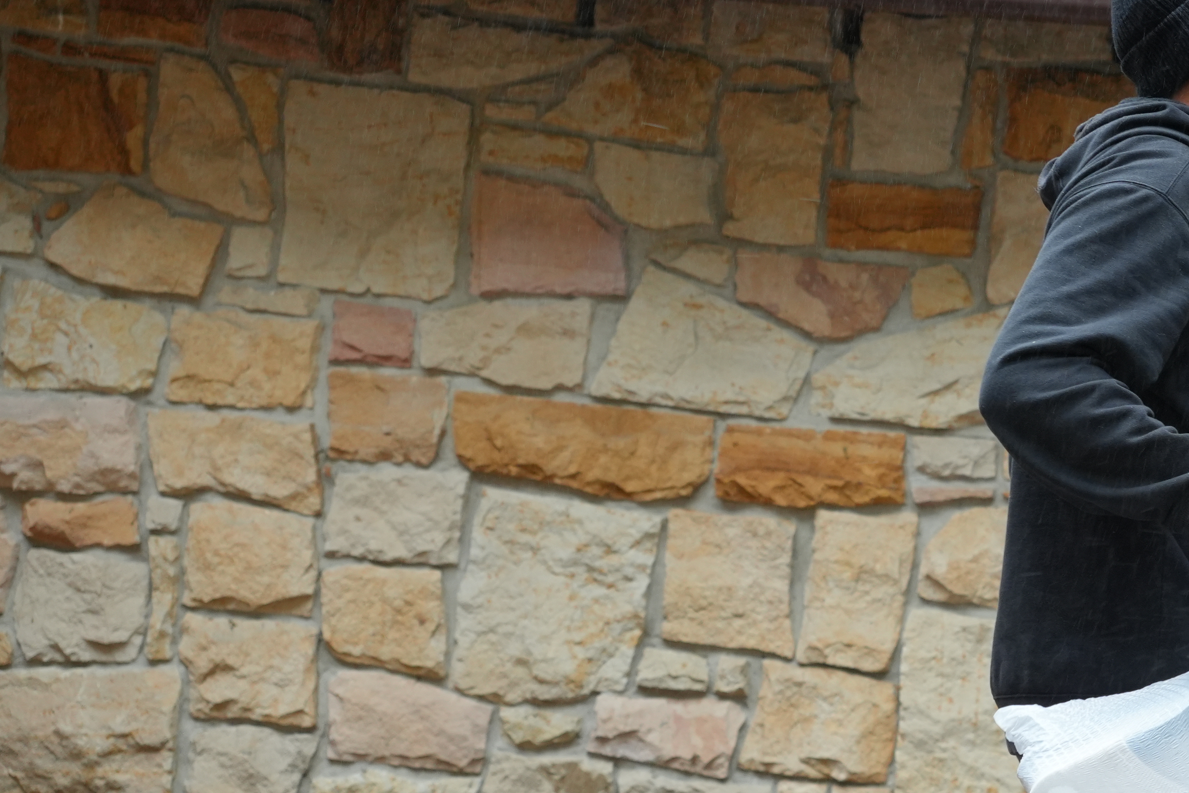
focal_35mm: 121
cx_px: 1085
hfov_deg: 16.7
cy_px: 334
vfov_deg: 11.3
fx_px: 4003
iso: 640
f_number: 4
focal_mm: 43.4
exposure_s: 1/160
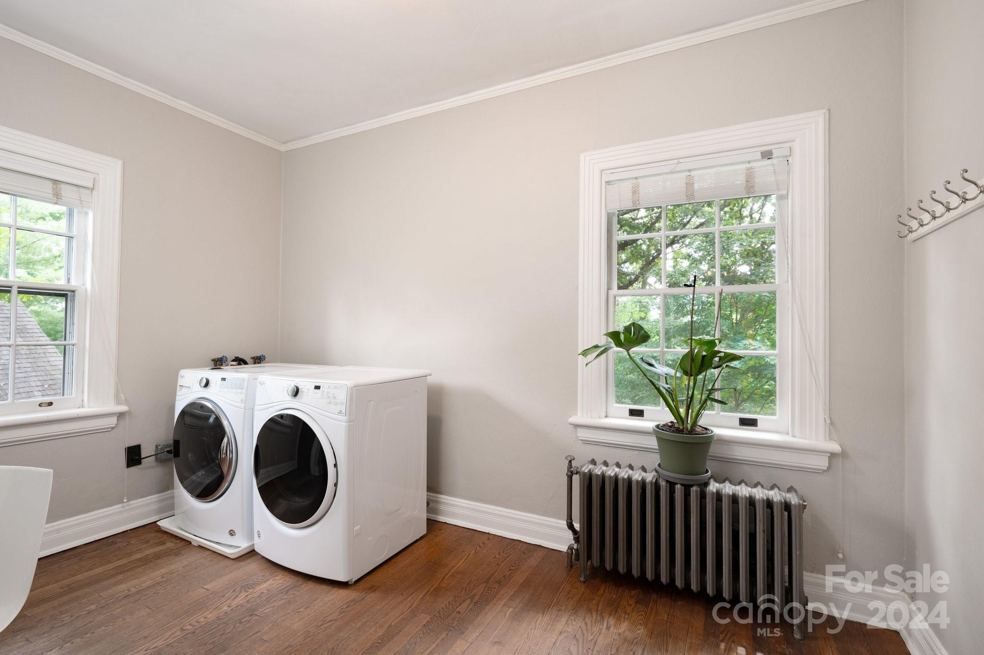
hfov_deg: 95.0
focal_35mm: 16
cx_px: 492
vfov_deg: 72.0
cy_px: 328
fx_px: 451
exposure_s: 1/50
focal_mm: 16.5
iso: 800
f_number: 8
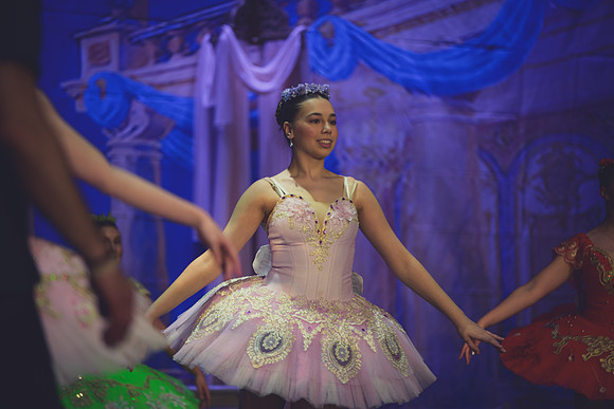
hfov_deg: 11.1
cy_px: 204
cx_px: 307
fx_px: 3156
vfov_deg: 7.4
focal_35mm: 185
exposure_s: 1/320
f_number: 2.8
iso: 560
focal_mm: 185
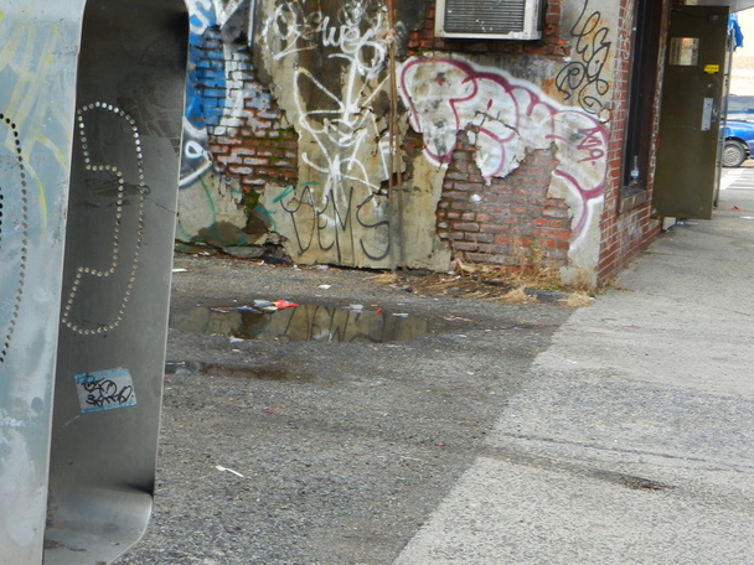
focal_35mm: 69
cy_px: 304
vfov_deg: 21.3
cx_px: 309
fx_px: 1503
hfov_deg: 28.1
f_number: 4.4
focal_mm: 9.4
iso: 160
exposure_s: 1/200
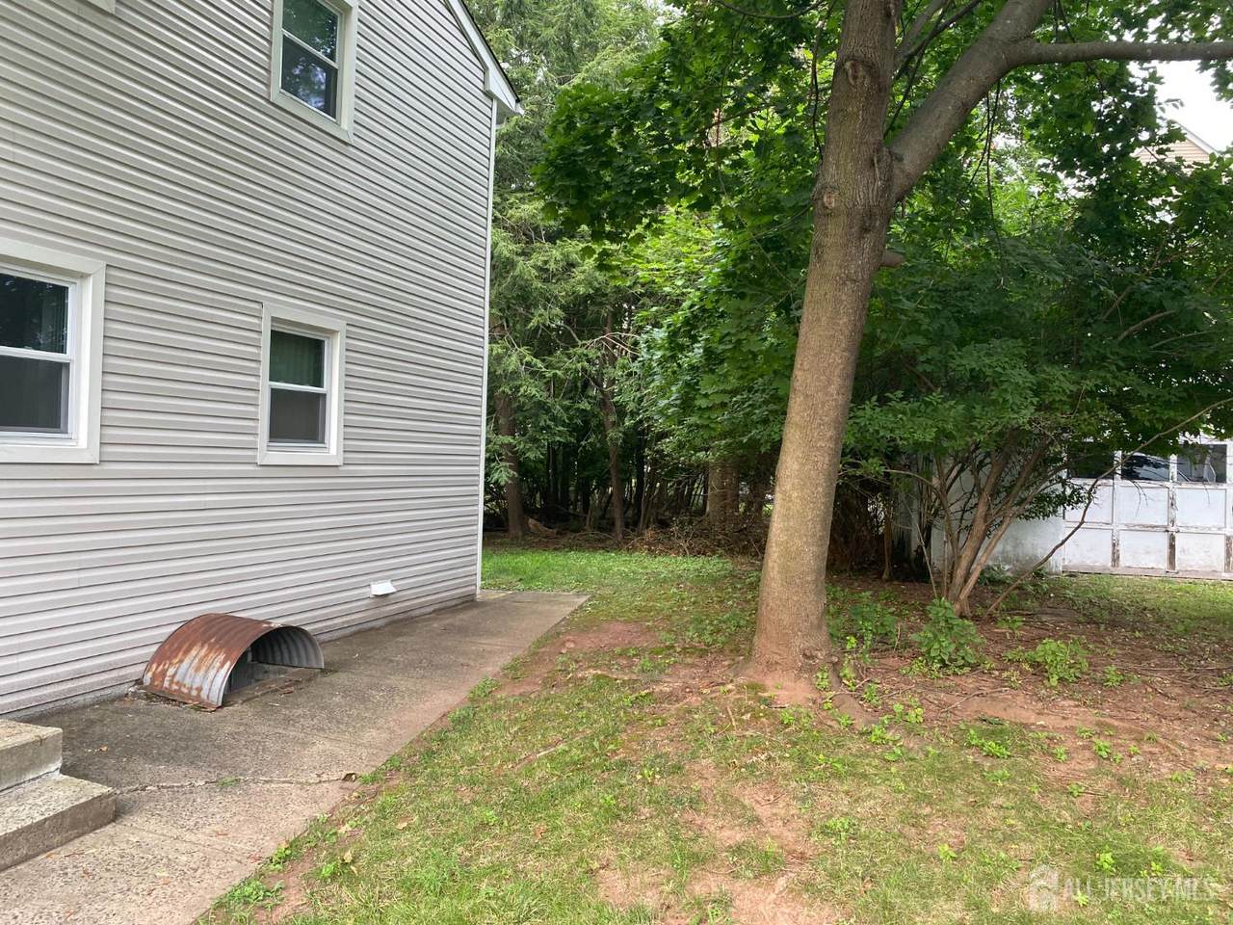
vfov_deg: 53.1
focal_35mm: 26
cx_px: 616
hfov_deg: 67.3
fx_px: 926
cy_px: 462
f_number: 1.8
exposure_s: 1/121
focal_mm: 4.25
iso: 100
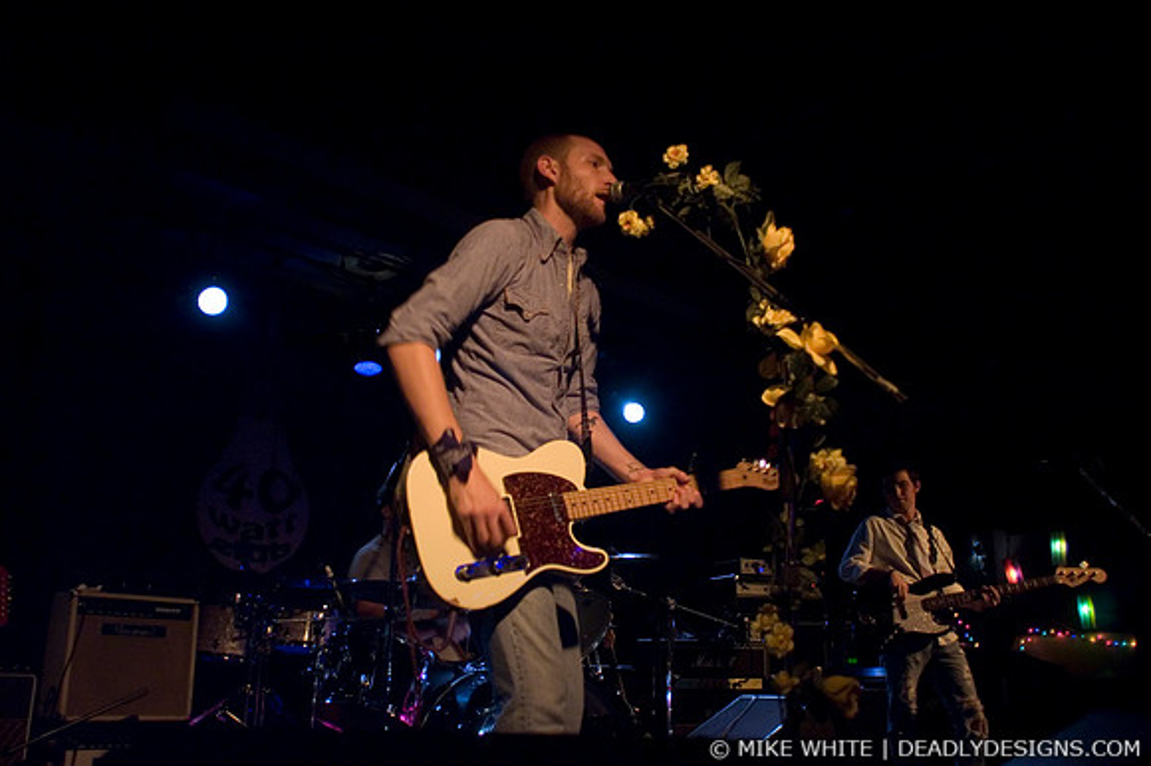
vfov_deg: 43.6
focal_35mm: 30
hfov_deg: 62.0
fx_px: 959
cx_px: 576
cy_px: 383
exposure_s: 1/30
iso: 800
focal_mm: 20
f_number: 2.8
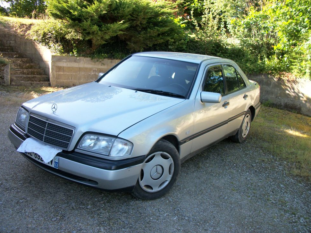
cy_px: 115
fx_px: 296
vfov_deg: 42.9
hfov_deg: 55.4
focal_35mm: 33
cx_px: 154
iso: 80
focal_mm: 5.7
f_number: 2.9
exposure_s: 1/125
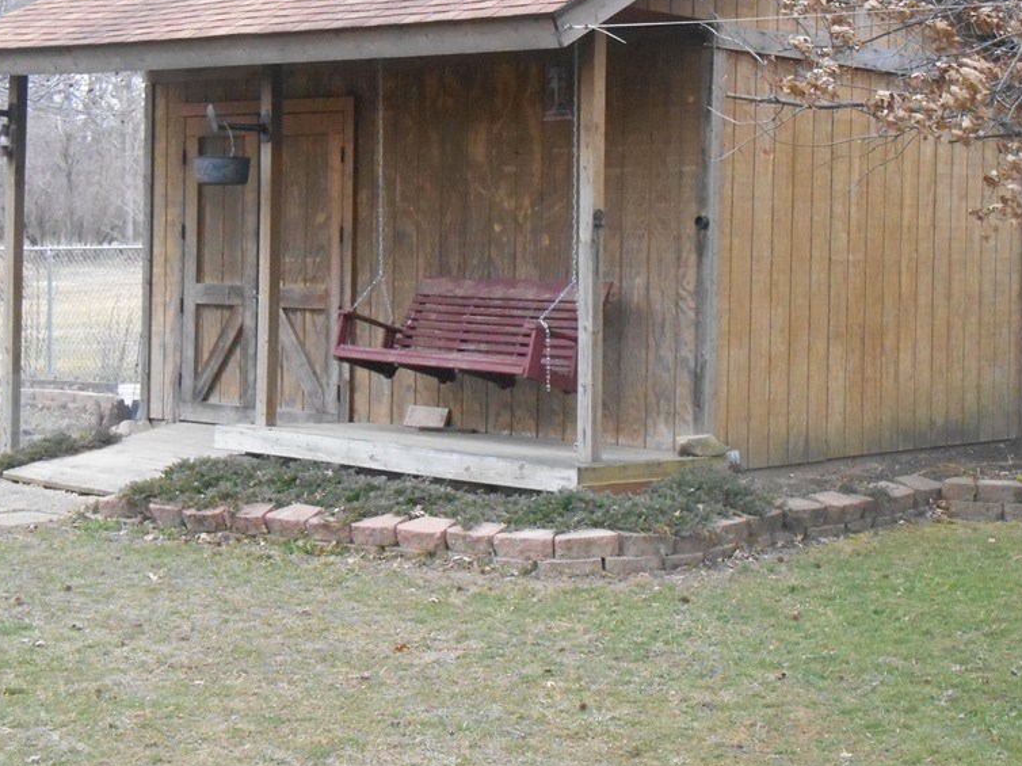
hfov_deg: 27.0
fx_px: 2125
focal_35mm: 72
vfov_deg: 20.4
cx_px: 485
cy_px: 251
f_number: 4.2
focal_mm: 9.5
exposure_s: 1/250
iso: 800
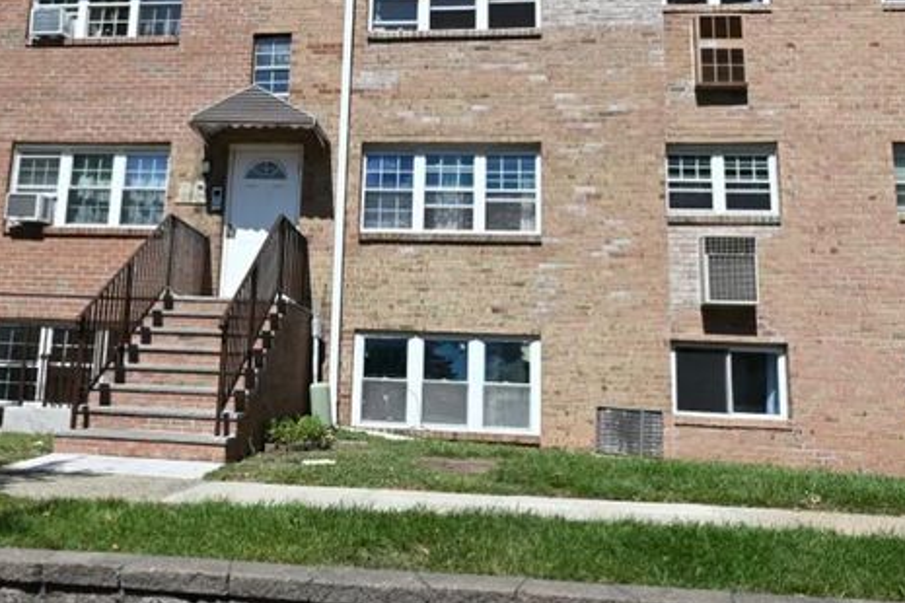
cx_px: 337
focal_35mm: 34
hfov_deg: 55.0
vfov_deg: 38.5
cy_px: 217
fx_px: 857
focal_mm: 15.5
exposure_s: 1/400
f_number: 8
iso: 100
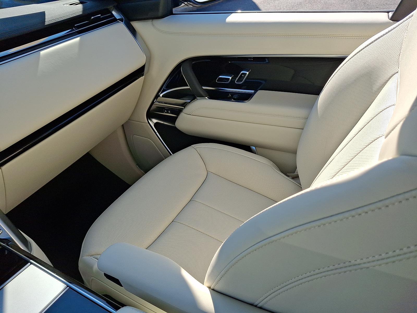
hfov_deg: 69.4
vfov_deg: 54.9
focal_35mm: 25
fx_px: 301
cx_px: 208
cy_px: 156
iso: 25
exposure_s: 1/810
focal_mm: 4.69
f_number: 1.8
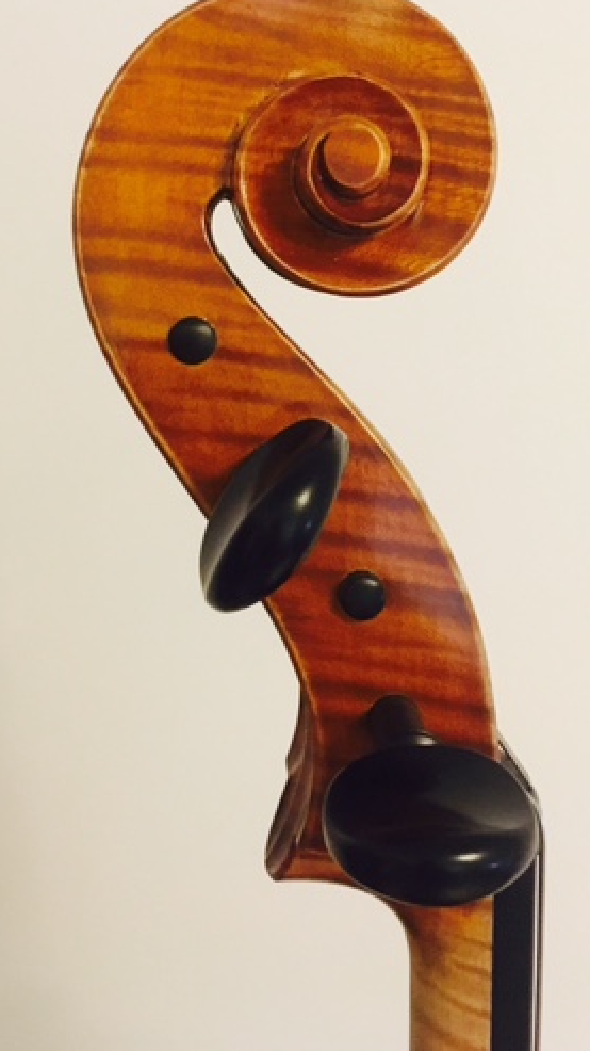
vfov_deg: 48.9
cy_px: 386
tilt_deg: -5.8
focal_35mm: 41
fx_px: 1141
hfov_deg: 29.0
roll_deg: -7.4
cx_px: 253
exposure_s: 1/17
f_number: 2.2
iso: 250
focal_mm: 4.15
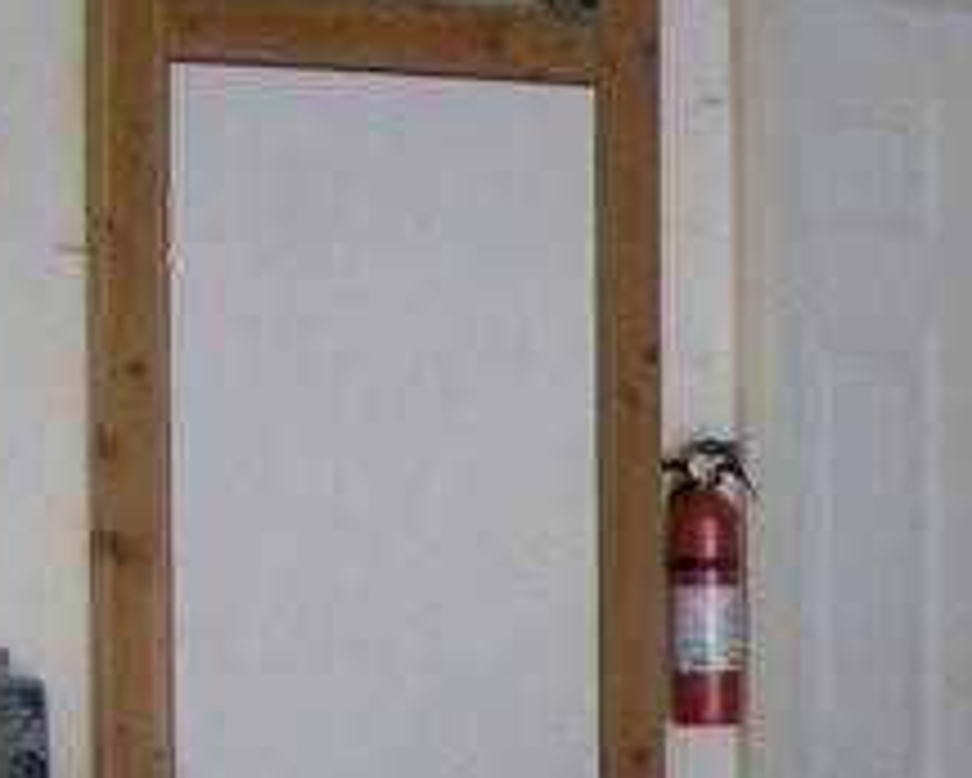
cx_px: 1217
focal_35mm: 166
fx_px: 4778
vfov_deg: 9.2
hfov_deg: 11.4
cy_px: 863
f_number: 2.8
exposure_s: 1/29.8
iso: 200
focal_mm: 6
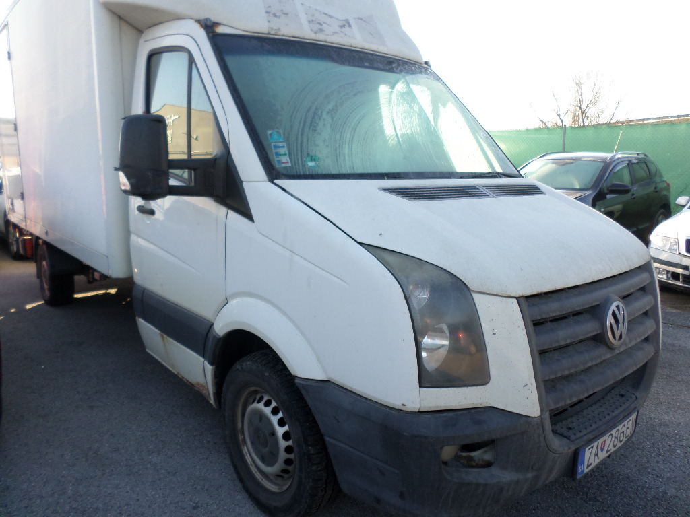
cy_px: 258
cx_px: 345
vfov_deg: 54.9
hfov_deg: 69.4
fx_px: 498
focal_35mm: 25
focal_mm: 4.5
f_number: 2.5
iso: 80
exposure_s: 1/250
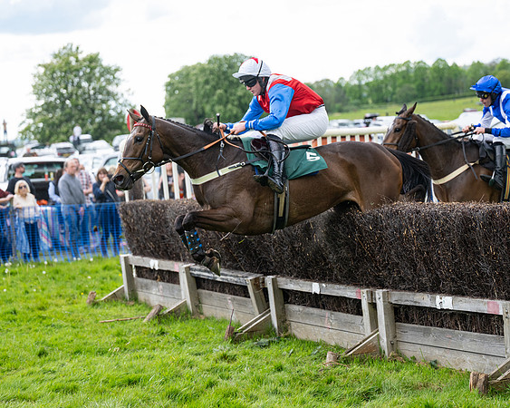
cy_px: 209
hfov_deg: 21.1
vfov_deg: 16.9
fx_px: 1369
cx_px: 262
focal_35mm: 91
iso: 400
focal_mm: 74
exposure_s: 1/2000
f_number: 2.8
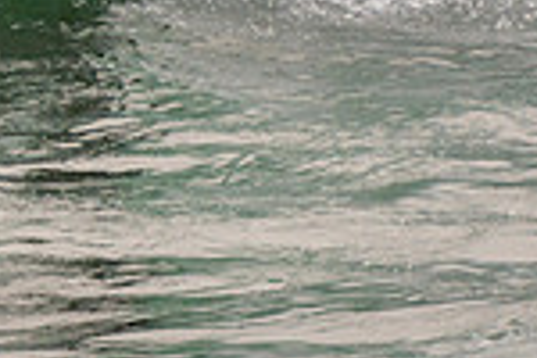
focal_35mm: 2321
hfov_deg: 0.9
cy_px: -181
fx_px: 34619
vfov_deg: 0.6
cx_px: 75
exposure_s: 1/800
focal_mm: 400
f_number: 5.6
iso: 450
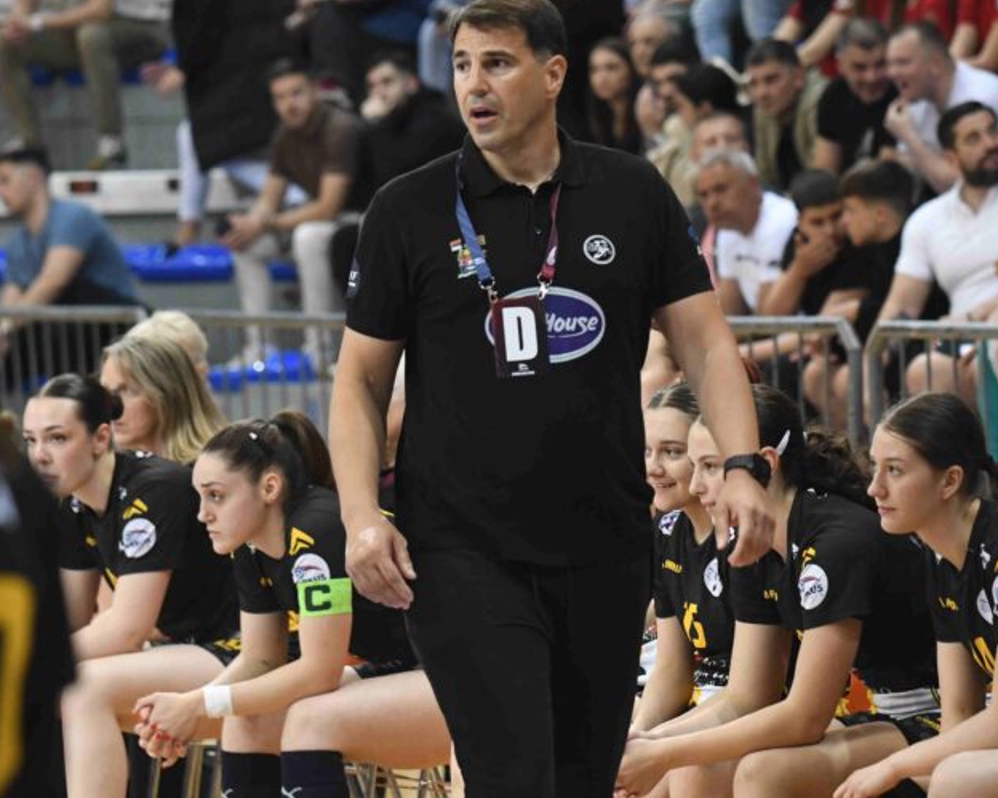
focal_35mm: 278
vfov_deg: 5.6
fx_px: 8201
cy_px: 347
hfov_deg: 7.0
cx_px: 521
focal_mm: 135
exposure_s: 1/400
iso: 3200
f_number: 4
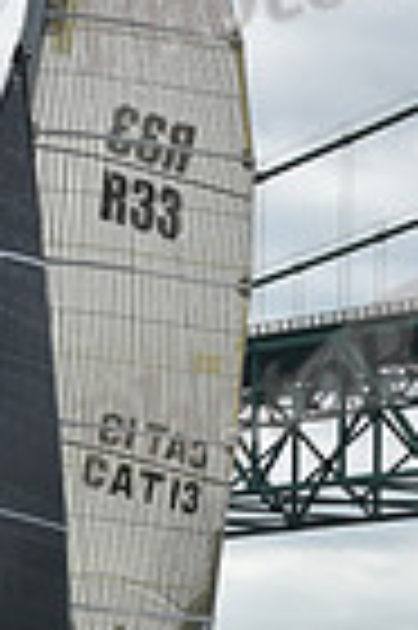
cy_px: 670
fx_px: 5080
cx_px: -160
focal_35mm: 291
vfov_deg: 7.1
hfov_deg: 4.7
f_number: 10
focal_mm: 70
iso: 250
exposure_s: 1/800
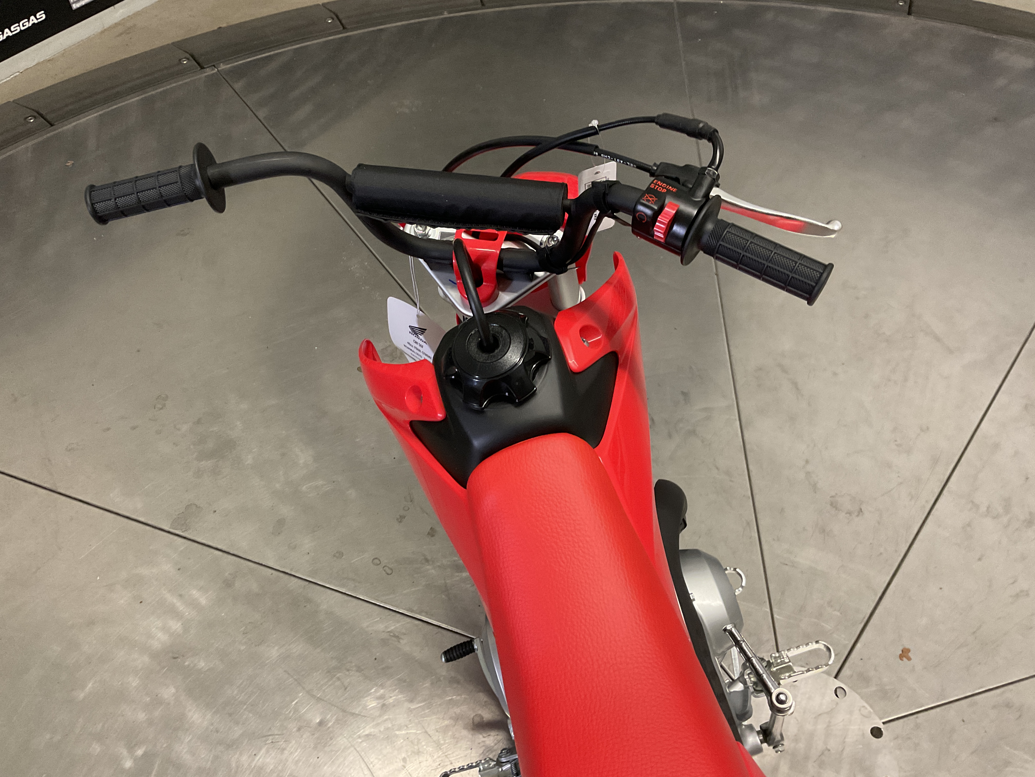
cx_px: 518
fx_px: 867
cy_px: 388
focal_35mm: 29
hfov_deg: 61.7
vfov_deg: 48.2
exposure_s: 1/60
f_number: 1.8
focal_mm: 3
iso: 250
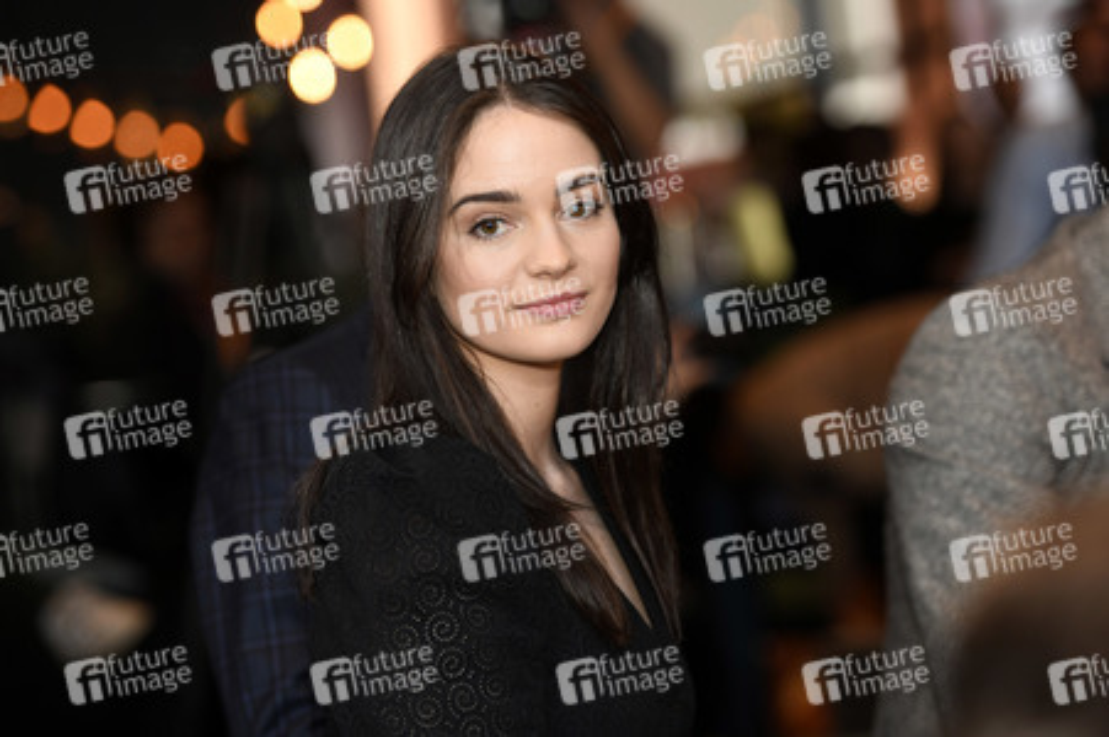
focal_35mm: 125
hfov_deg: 16.4
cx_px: 554
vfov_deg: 11.0
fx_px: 3848
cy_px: 368
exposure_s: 1/250
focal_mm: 125
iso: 1250
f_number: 3.5
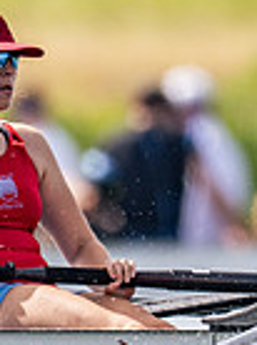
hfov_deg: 0.4
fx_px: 36135
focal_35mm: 3639
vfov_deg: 0.5
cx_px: 424
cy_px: 168
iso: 180
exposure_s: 1/2500
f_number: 4
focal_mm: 600
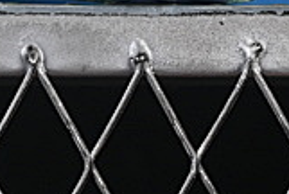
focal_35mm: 502
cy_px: -397
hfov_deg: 4.1
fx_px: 4037
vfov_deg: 2.7
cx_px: -56
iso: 160
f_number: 8
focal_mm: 50
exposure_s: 1/80
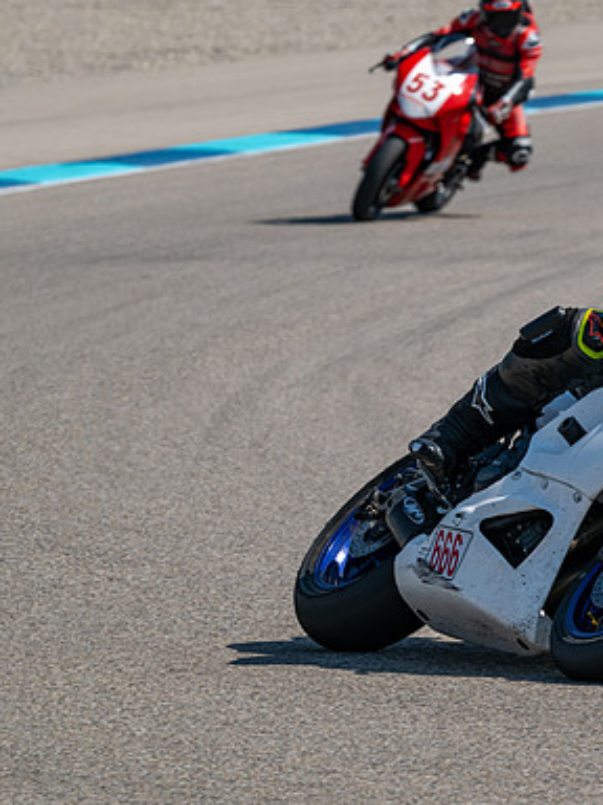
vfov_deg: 5.1
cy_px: 401
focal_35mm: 392
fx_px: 9105
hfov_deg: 3.8
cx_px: 570
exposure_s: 1/1250
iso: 450
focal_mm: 270
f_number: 11
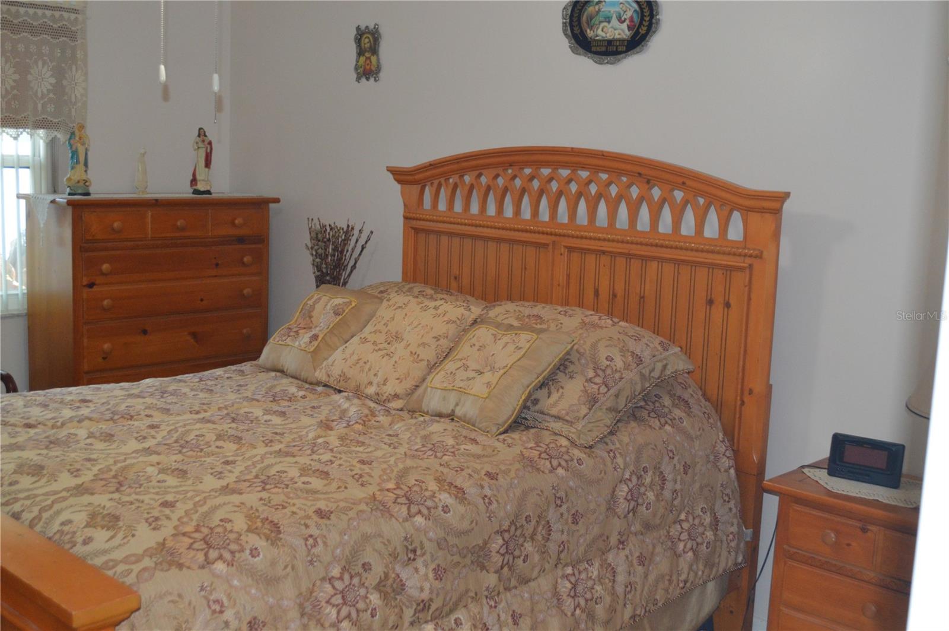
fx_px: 1106
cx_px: 474
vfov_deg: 31.8
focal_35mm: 42
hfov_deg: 46.4
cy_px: 316
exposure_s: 1/60
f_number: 4.5
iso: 1600
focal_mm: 28
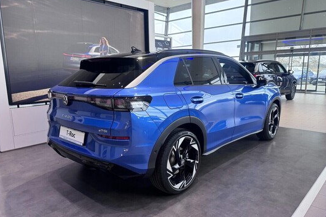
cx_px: 163
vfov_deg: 49.5
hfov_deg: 69.4
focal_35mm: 26
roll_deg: +0.9
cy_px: 119
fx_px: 235
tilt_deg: -10.1
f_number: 1.78
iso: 200
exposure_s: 1/100
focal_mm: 6.76
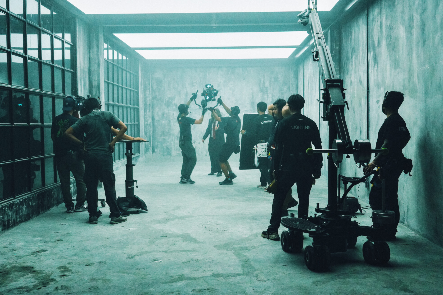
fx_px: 443
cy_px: 148
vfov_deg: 36.9
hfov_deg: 53.1
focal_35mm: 36
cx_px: 222
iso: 1600
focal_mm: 24
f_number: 2.8
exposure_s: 1/120
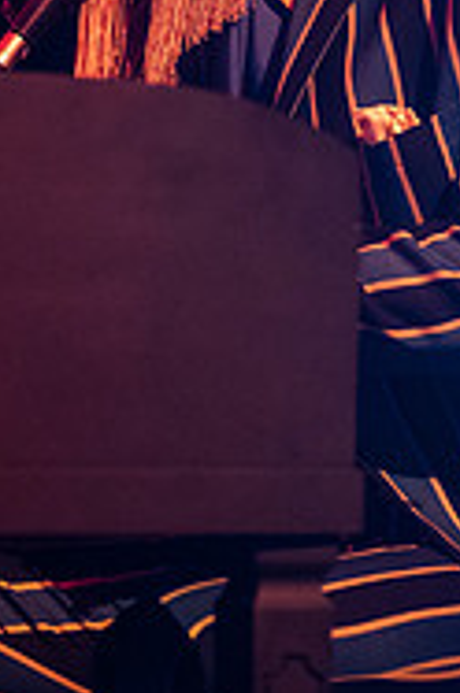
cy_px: 185
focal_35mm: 229
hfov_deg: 6.0
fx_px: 4405
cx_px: 197
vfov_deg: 9.0
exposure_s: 1/160
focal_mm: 95
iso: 3200
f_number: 3.2
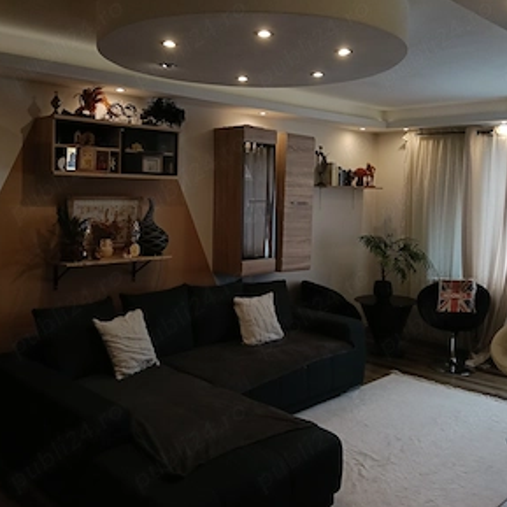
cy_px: 207
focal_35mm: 33
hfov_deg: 49.7
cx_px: 251
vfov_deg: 49.5
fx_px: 547
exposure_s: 1/33.3
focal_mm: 3.98
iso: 80
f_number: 2.8
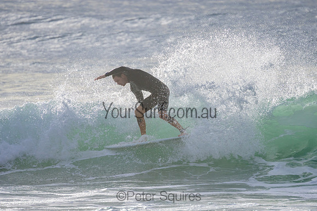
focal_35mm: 600
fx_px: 5280
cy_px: 106
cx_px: 158
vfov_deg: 2.3
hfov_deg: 3.4
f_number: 5.6
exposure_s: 1/2500
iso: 180
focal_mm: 400
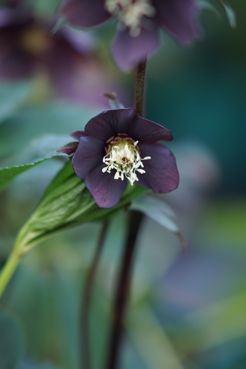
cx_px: 123
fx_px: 2075
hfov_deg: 6.8
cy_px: 184
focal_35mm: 202
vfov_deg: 10.2
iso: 200
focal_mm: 135
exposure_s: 1/250
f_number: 2
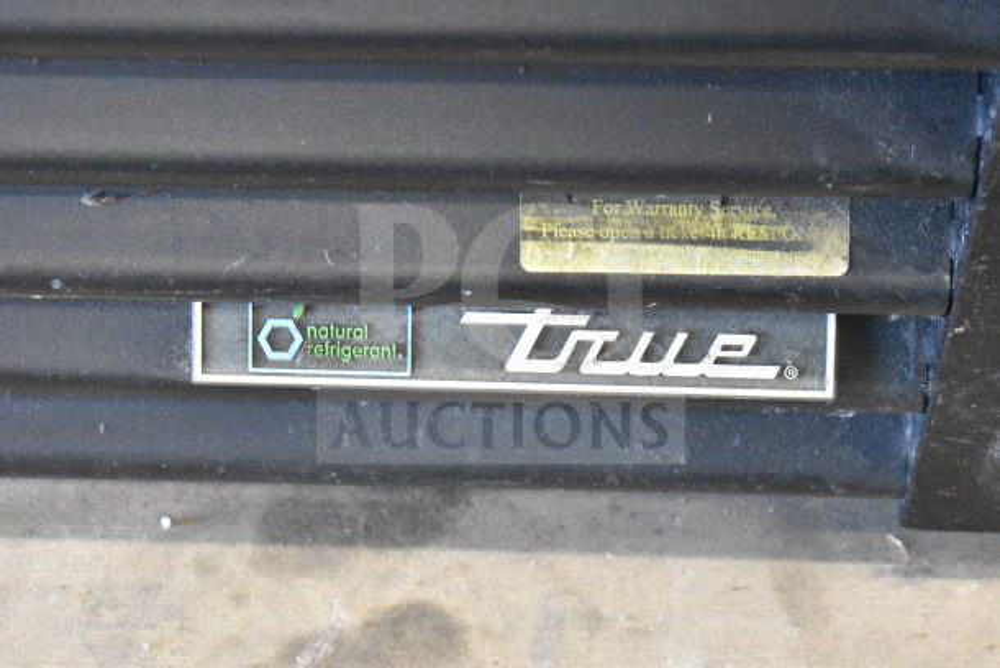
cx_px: 500
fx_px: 2292
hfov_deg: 24.6
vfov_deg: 16.6
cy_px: 334
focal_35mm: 82
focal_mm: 55
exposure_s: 1/100
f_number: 5.6
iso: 14400
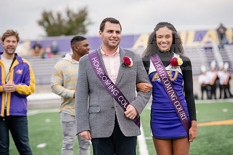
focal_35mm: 166
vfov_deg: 8.3
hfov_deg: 12.4
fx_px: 1074
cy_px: 77
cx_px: 121
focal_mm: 155
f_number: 4
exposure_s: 1/1000
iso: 400
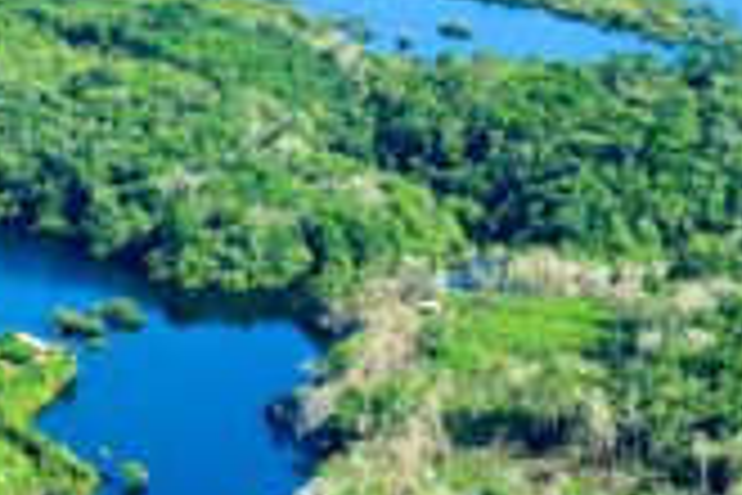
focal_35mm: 207
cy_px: 81
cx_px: -373
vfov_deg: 6.6
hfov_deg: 9.7
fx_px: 4266
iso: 200
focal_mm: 38
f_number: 8
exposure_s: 1/320
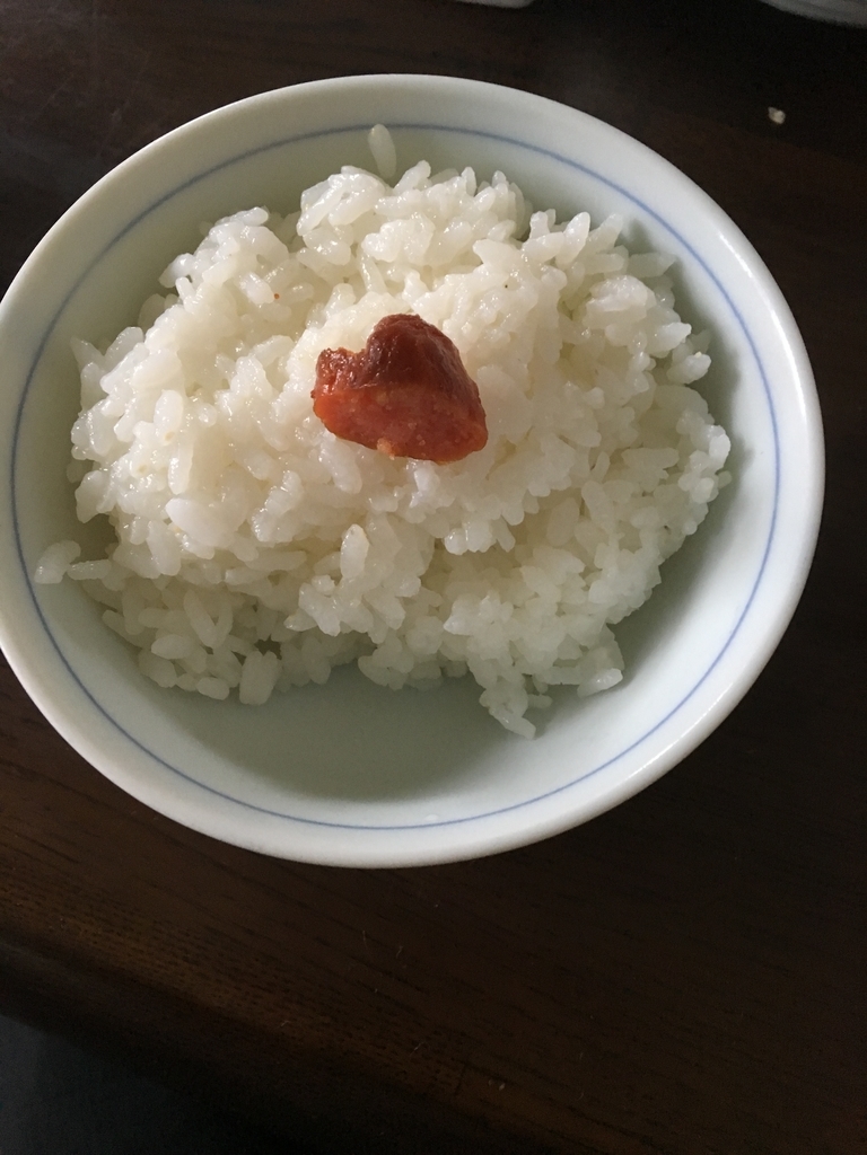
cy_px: 578
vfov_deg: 61.7
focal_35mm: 29
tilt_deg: -72.7
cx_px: 434
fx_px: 968
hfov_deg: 48.2
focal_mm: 4.15
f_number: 2.2
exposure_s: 1/24
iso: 200
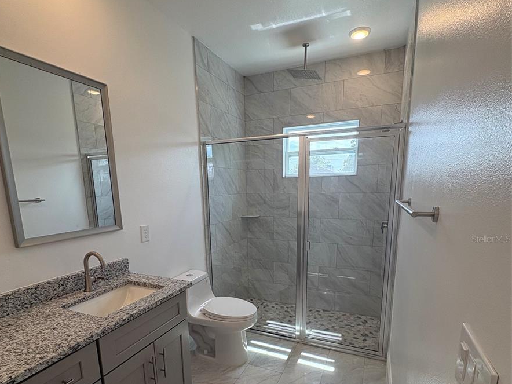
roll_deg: +1.5
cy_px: 239
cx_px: 252
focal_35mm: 19
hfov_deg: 84.7
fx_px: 281
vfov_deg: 67.7
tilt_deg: -10.1
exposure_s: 1/137
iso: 64
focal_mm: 2.22
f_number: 2.2
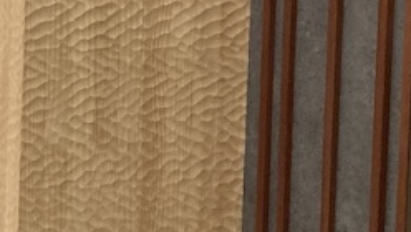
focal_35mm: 123
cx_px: -399
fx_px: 1342
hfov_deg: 14.6
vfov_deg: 9.6
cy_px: -113
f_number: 1.8
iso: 64
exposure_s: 1/120
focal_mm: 3.99
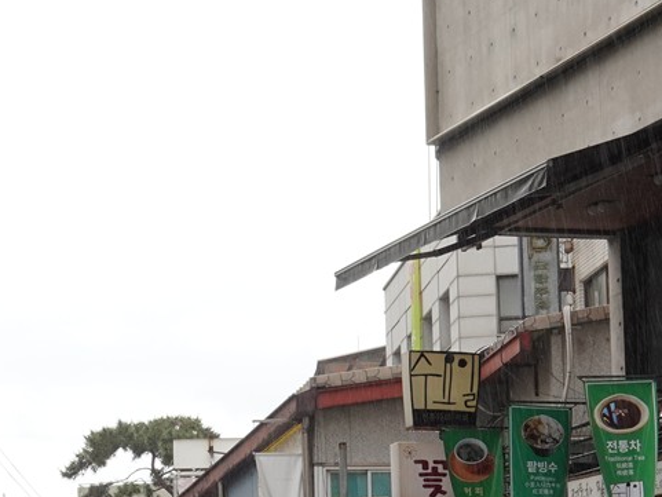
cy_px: 480
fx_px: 2678
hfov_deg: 13.9
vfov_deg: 10.5
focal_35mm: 140
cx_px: 15
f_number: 13
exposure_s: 1/100
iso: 800
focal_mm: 35
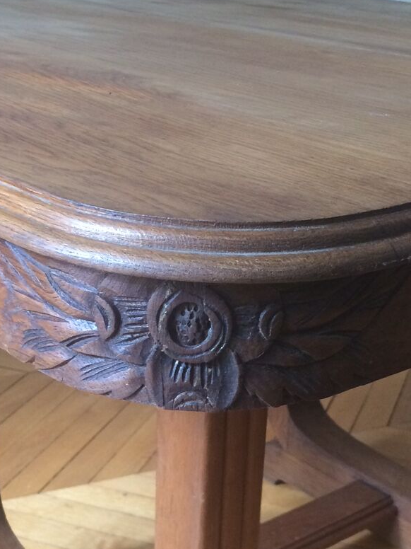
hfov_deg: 24.0
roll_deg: -2.5
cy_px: 412
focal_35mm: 61
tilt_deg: -27.9
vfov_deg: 31.1
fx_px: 966
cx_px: 244
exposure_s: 1/33
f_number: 2.2
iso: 160
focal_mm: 4.15
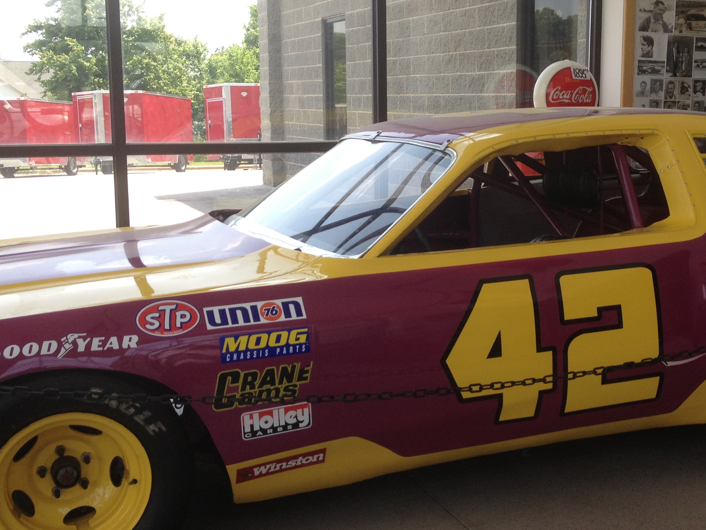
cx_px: 456
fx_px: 1122
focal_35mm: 55
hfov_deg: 34.7
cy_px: 250
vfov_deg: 26.6
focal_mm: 4.28
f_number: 2.4
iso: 50
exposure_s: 1/215
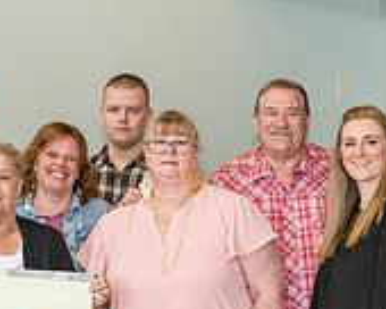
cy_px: 274
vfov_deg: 13.6
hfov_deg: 17.1
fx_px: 1280
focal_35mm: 112
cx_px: 129
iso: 3200
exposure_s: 1/250
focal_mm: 35
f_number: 6.3
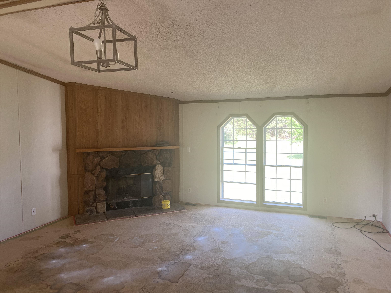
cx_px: 196
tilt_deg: -3.8
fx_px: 294
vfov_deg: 53.1
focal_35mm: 26
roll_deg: +0.7
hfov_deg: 67.3
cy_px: 146
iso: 100
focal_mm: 4.25
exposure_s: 1/121
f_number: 1.8
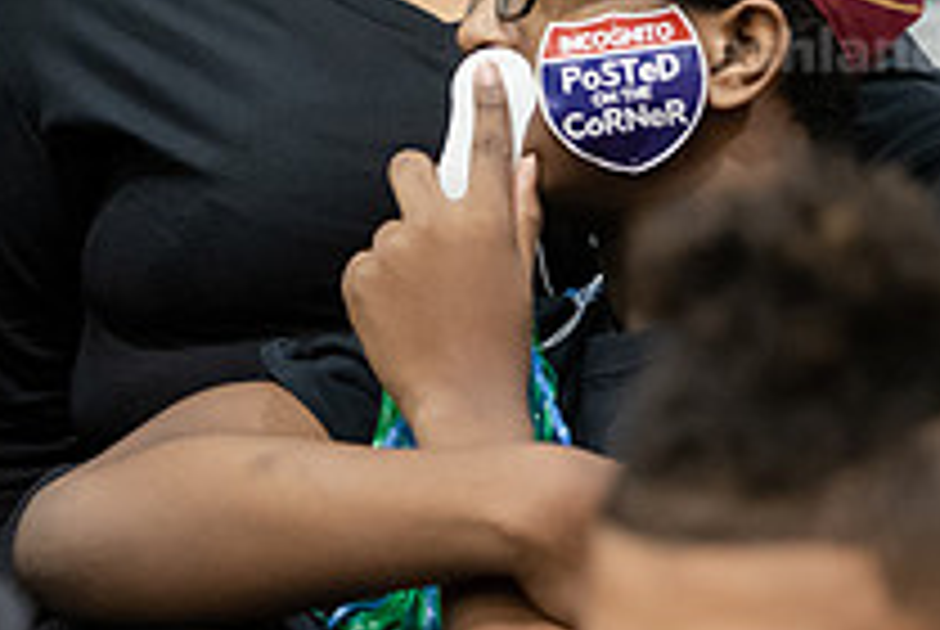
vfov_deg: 4.7
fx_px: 7609
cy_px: 146
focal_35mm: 291
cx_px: 337
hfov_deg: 7.1
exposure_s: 1/200
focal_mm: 105
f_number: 3.2
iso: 5000
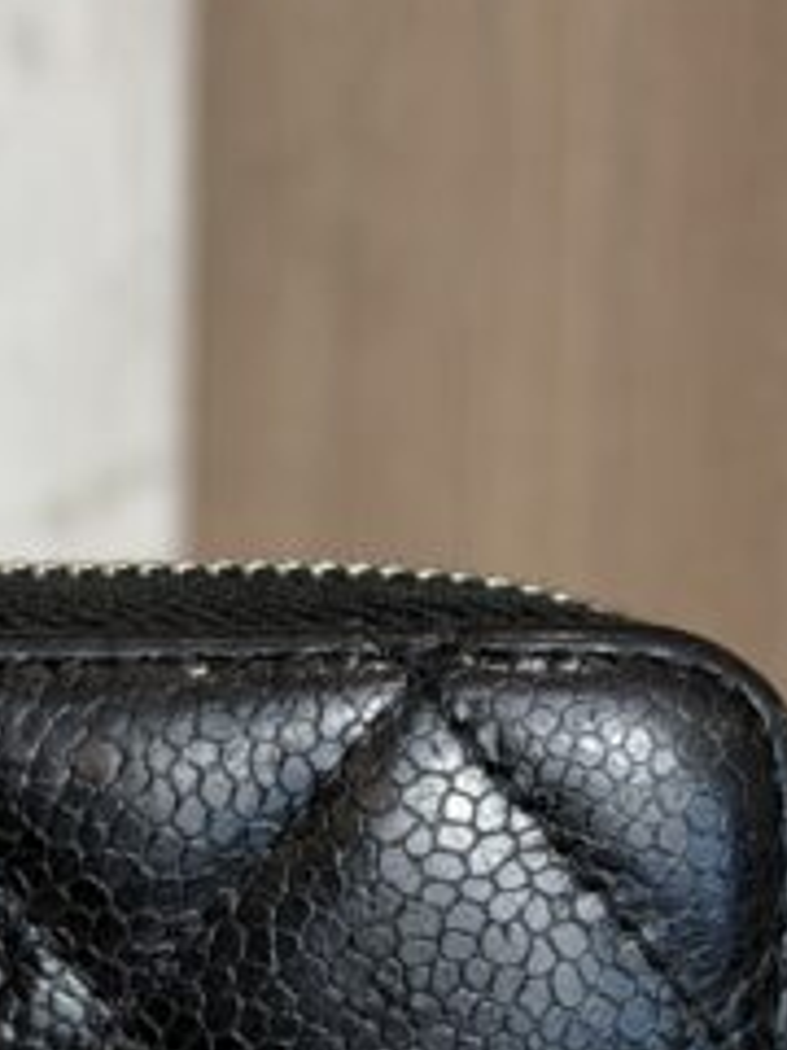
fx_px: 4850
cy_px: 1273
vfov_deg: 12.1
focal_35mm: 160
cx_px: -240
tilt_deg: -13.8
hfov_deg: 9.1
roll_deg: -0.1
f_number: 1.78
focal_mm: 6.76
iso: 100
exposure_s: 1/120
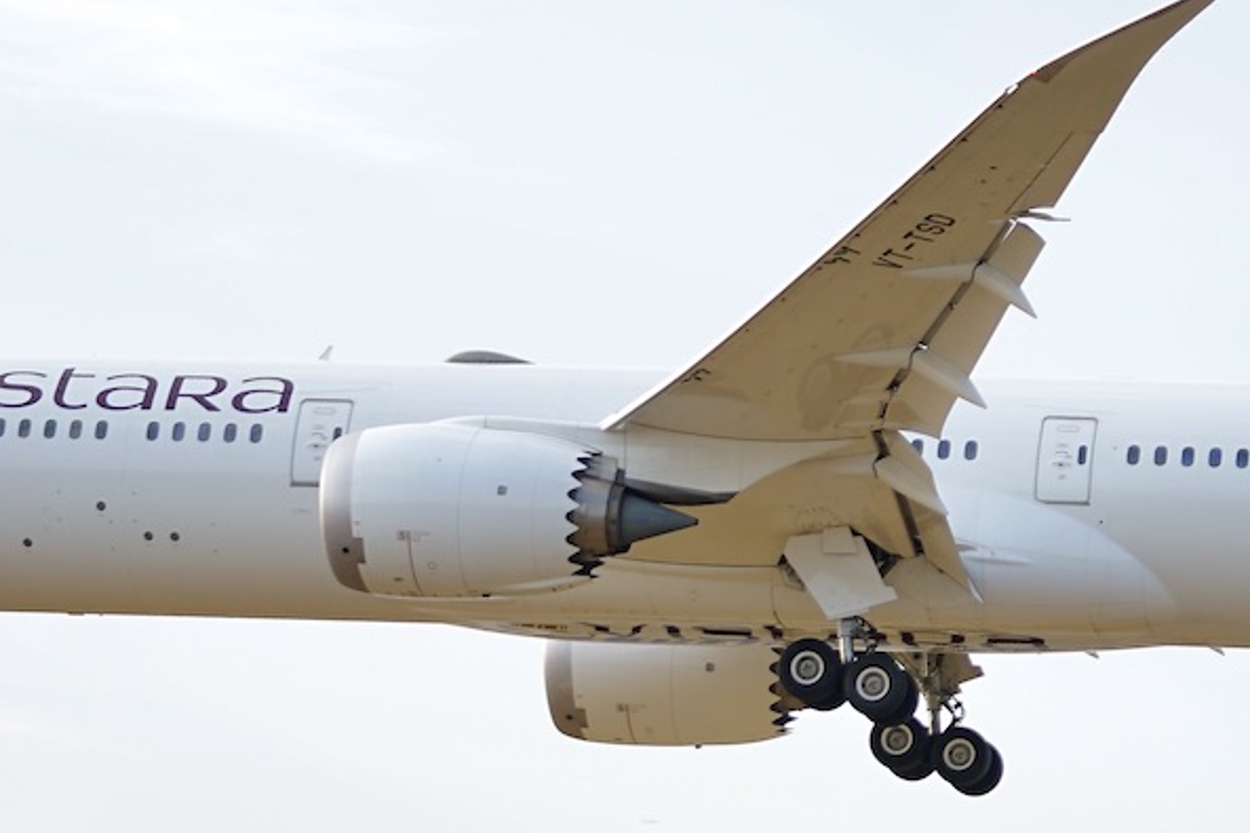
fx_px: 4165
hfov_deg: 17.0
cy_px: 510
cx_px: 417
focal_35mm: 120
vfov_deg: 11.4
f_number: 2.8
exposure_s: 1/800
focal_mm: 79
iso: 125
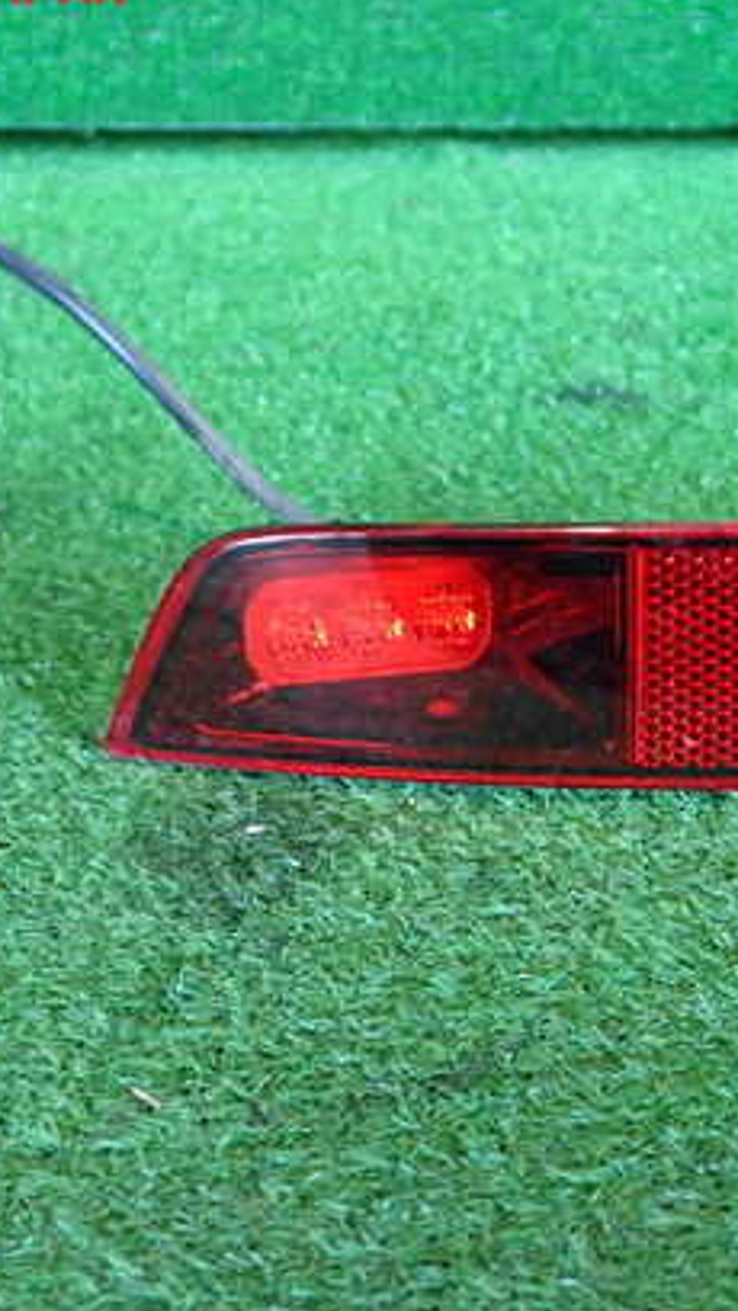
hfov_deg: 24.8
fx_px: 1670
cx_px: 507
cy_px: 664
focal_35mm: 48
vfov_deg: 42.9
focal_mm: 5.4
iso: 400
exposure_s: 1/30
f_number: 2.3
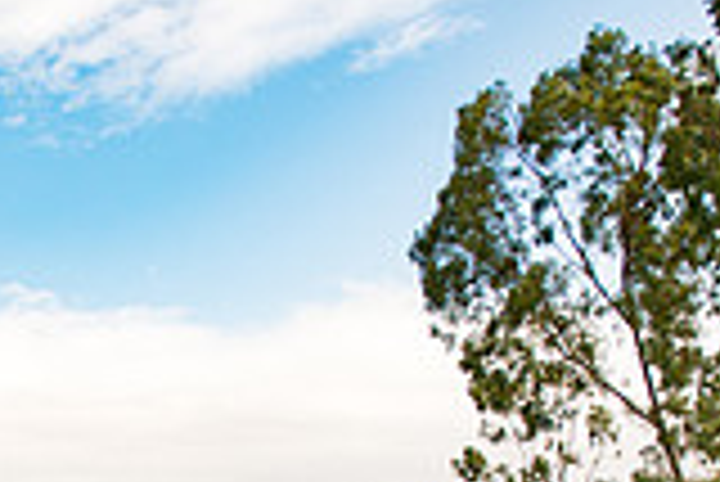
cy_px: 741
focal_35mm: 87
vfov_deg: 14.6
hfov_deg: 21.6
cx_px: -153
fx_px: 1742
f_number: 2.8
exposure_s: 1/1600
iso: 200
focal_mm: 24
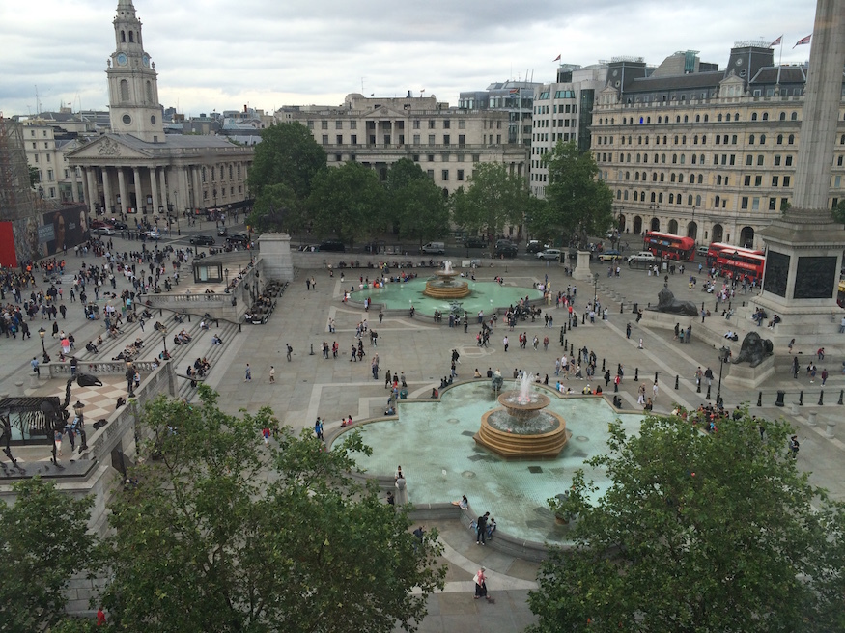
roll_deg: +2.8
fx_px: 708
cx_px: 422
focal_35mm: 29
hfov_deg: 61.7
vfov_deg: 48.2
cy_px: 316
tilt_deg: -14.3
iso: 32
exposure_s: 1/402
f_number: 2.2
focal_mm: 4.15
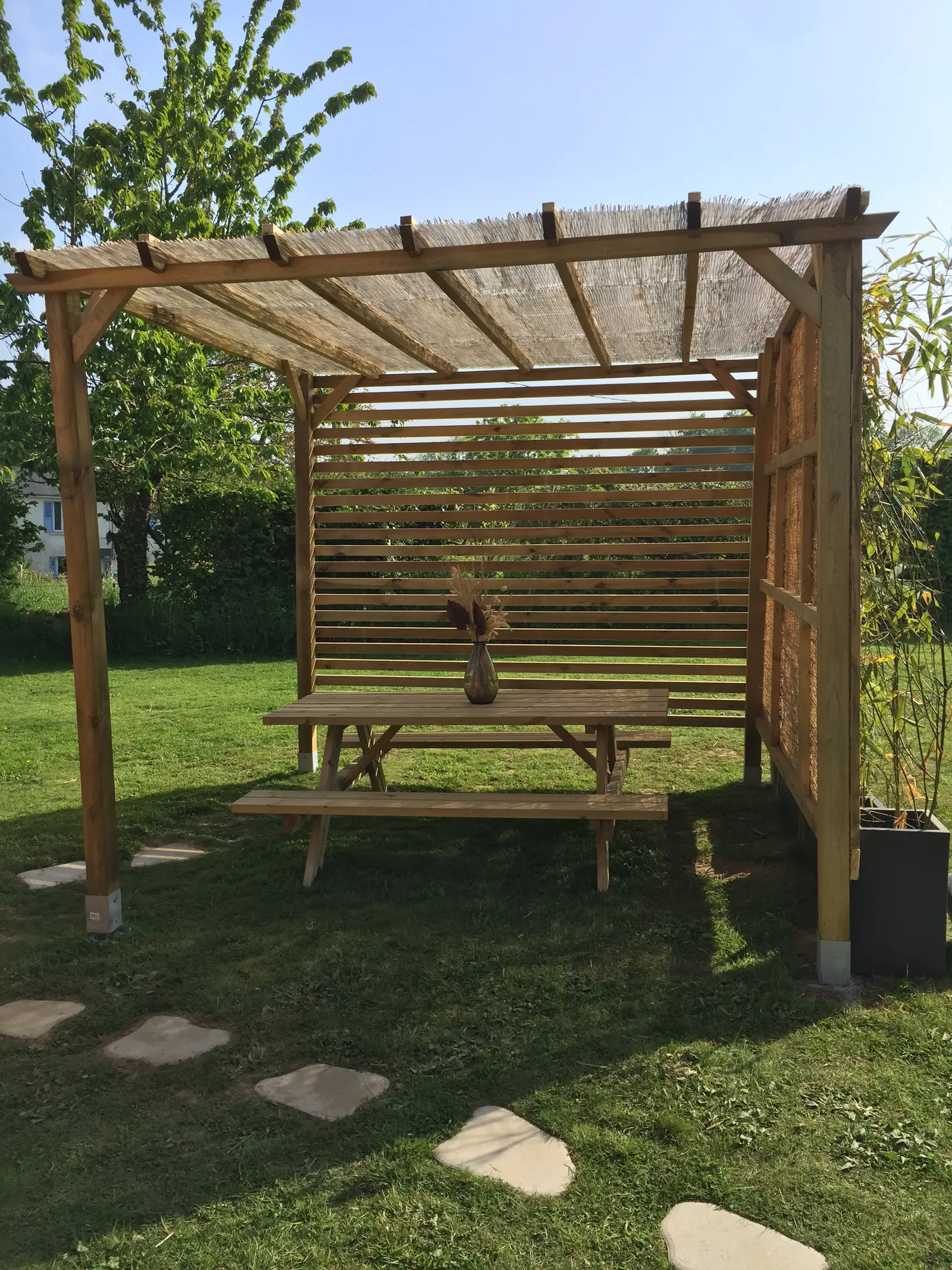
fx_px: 1063
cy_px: 635
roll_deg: -1.7
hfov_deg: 48.2
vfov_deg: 61.7
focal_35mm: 29
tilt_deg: -6.8
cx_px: 476
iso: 32
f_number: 2.2
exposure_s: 1/1412
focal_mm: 4.15
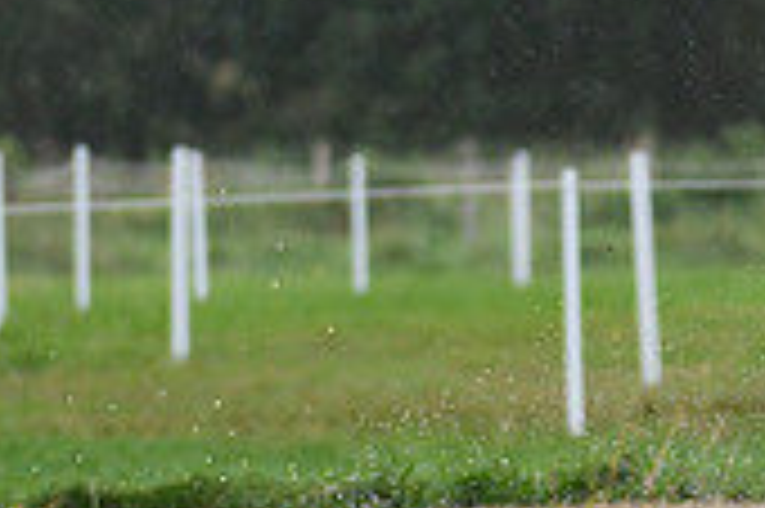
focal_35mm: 1025
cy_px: 115
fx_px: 21760
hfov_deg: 2.0
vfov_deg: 1.3
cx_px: 1292
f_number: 4.5
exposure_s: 1/1250
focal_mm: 200
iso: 1100
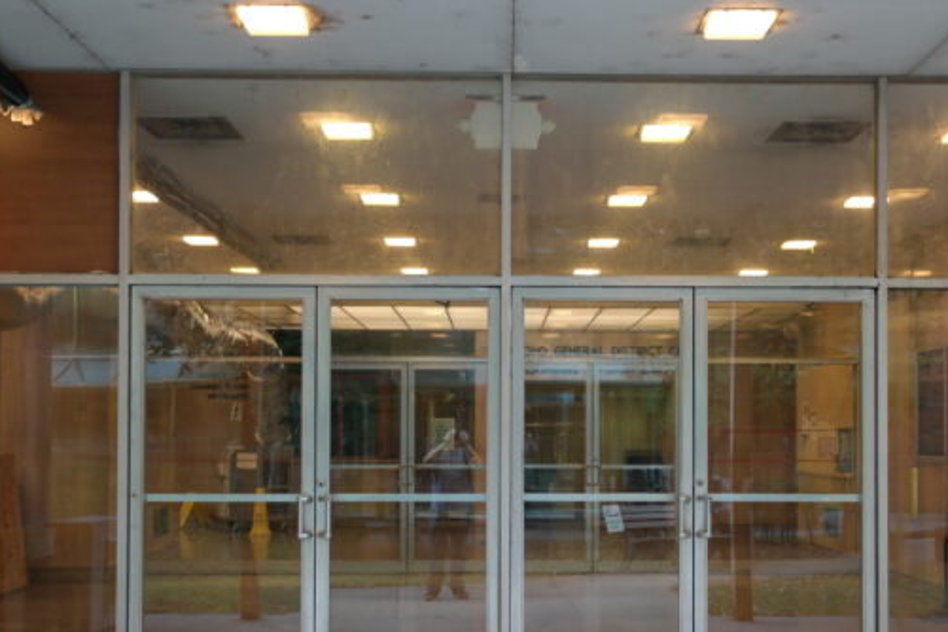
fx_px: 1211
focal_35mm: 46
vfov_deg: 29.1
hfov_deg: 42.7
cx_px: 526
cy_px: 407
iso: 400
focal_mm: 20
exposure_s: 1/40
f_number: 3.5
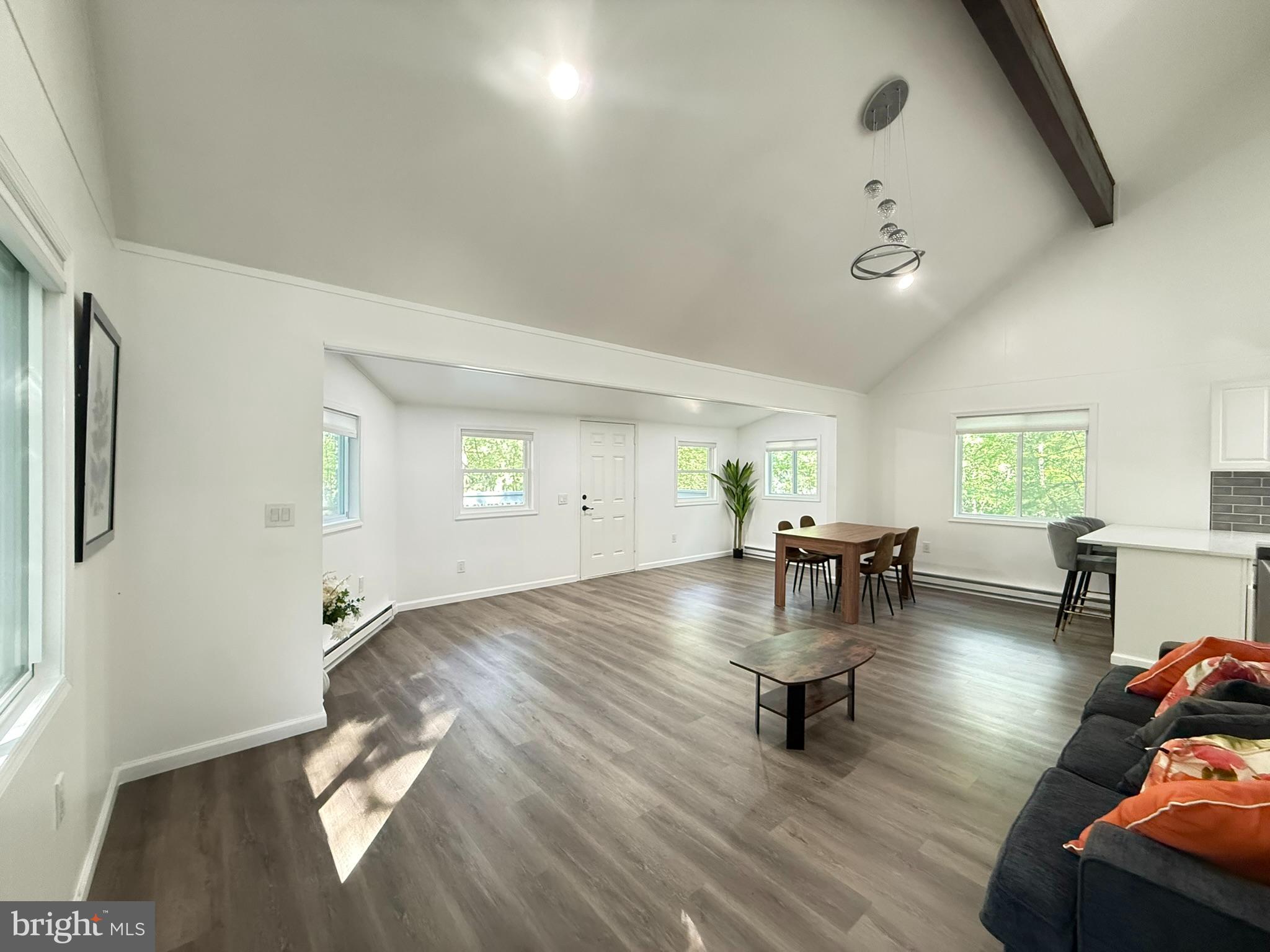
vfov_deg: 85.7
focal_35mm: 14
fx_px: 514
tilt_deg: -0.5
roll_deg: +0.0
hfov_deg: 102.1
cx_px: 635
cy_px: 476
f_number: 2.2
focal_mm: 2.22
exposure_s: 1/60
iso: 640
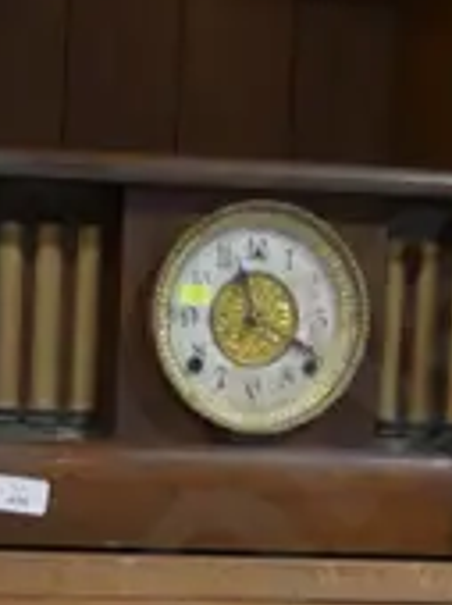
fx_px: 2950
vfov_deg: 11.1
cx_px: -98
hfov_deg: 8.7
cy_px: 996
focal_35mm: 169
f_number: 3.5
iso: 640
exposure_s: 1/60
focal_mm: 14
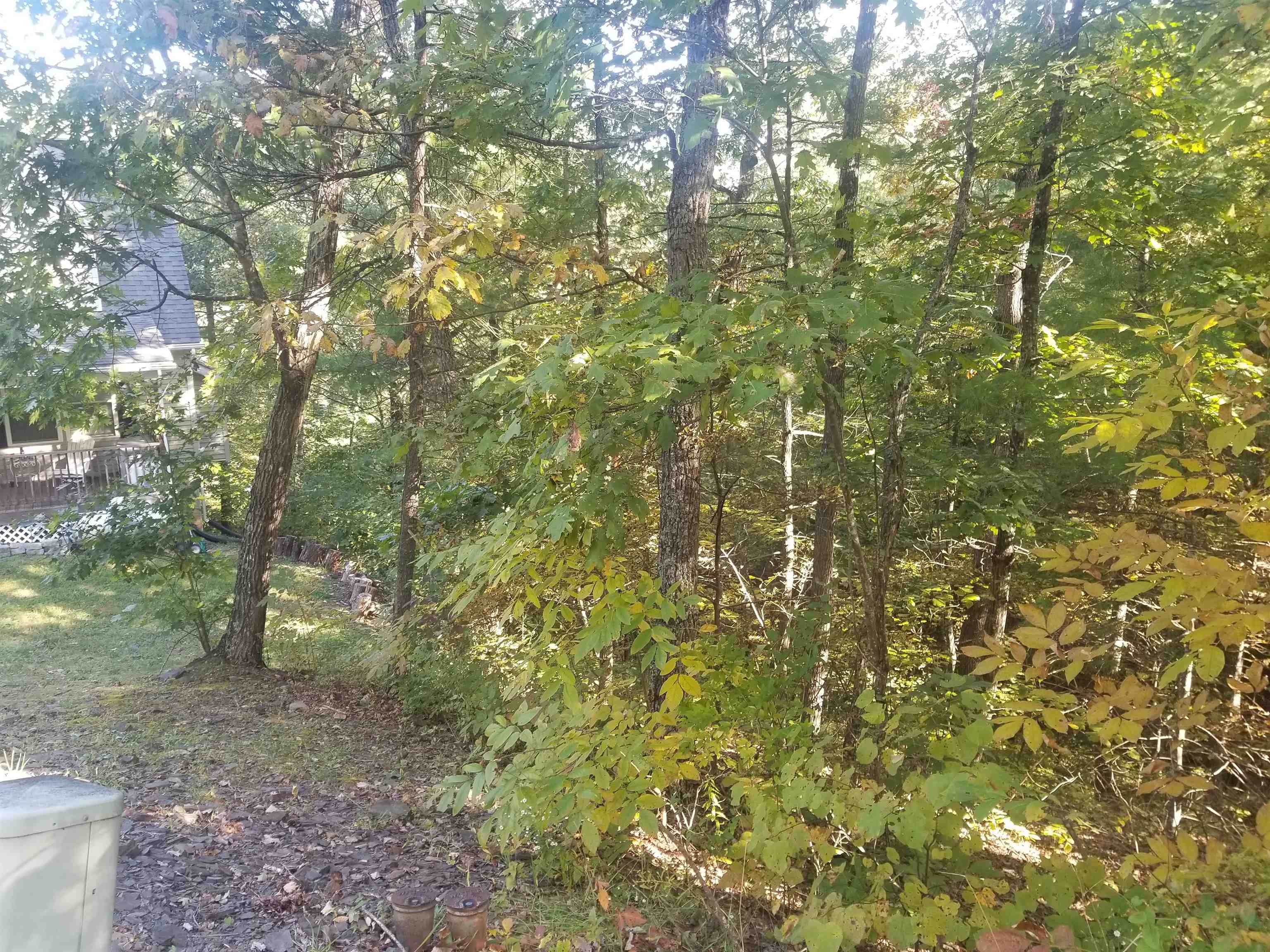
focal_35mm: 26
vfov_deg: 53.1
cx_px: 635
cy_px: 476
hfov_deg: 67.3
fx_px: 954
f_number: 1.7
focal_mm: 4.25
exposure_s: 1/60
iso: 80
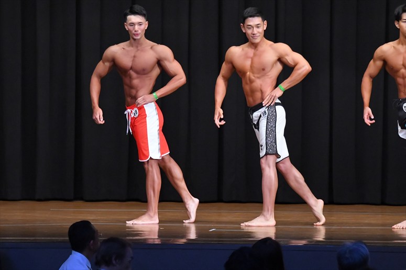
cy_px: 135
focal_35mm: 217
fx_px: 2446
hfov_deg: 9.5
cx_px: 203
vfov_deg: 6.3
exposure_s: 1/400
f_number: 5.6
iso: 8000
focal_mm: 145
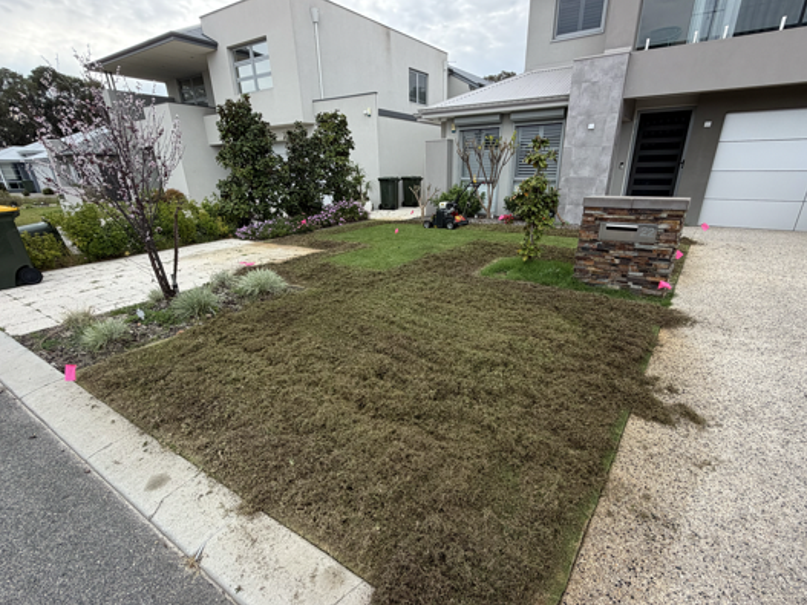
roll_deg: +0.0
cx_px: 430
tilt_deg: -22.8
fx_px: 396
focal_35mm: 17
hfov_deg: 90.9
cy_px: 342
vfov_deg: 74.4
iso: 50
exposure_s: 1/413
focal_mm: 2.22
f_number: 2.2
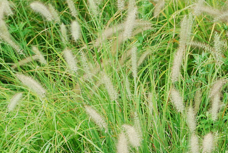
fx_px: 869
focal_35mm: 137
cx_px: 203
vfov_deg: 10.0
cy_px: 152
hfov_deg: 14.8
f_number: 8
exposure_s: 1/250
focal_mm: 34
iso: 1600
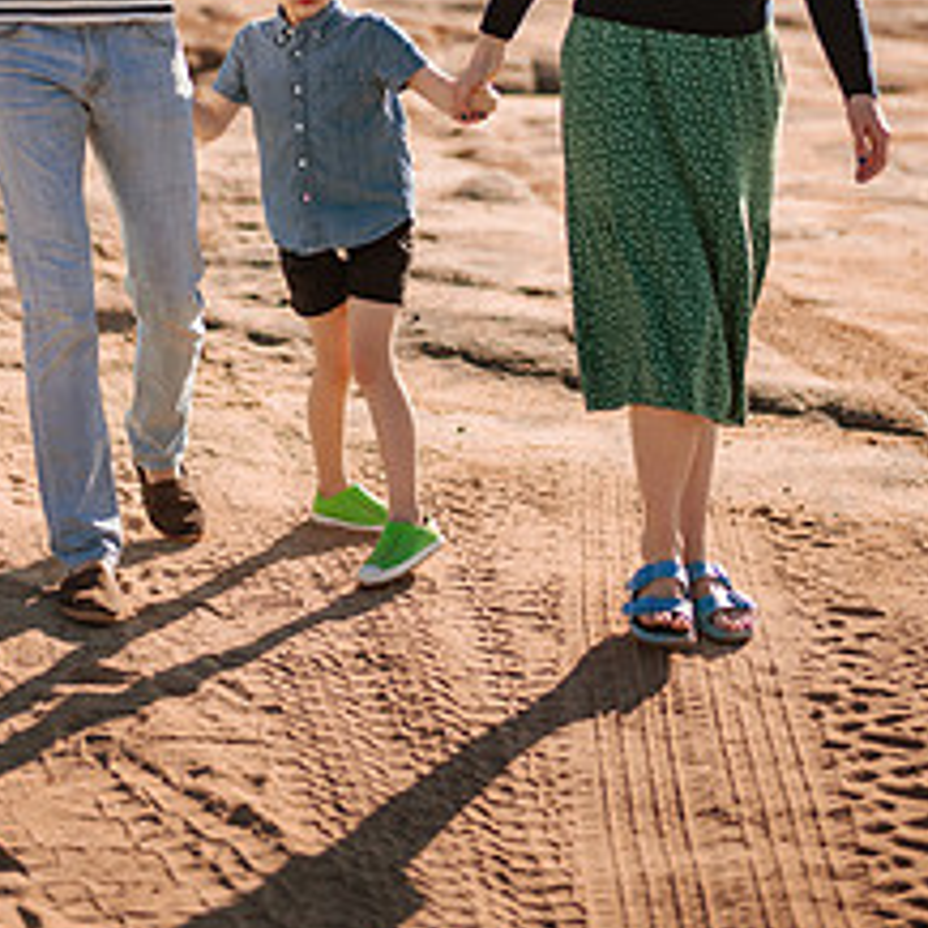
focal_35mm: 102
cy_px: 73
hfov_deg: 17.1
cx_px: 419
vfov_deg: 16.8
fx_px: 3094
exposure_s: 1/2500
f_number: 1.8
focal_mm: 58
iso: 50
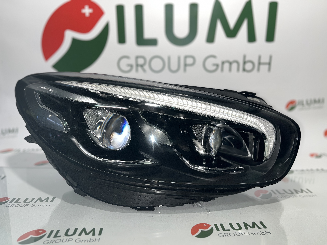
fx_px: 246
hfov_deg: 67.3
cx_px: 164
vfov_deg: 53.1
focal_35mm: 26
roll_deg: -0.3
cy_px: 122
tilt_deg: -12.2
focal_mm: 5.1
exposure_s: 1/100
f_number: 1.6
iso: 32
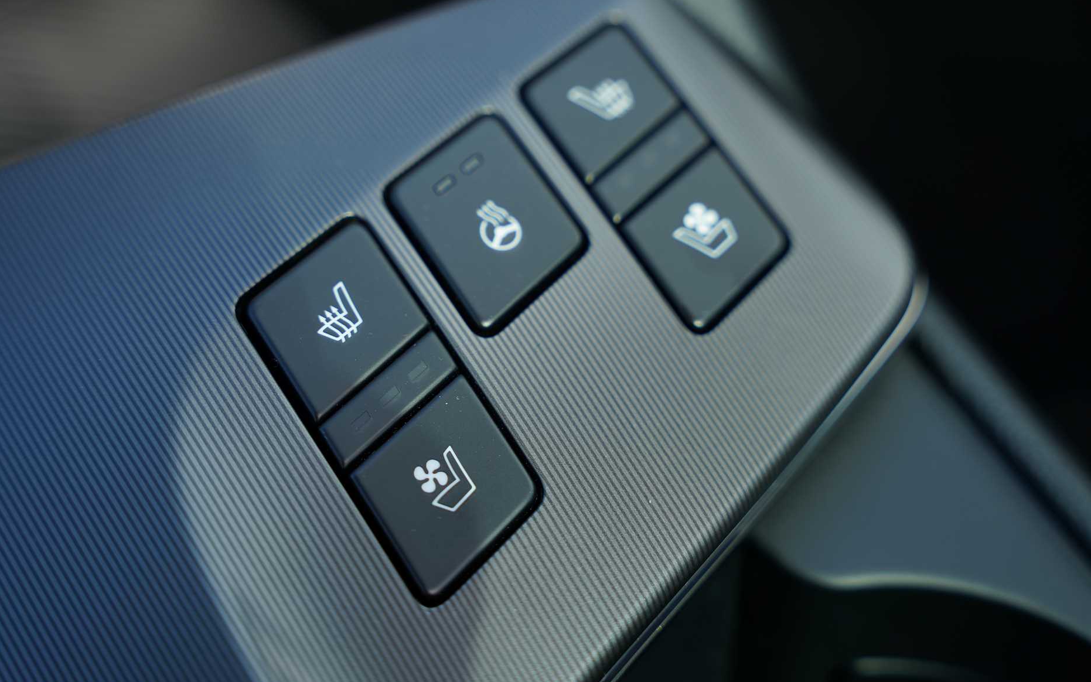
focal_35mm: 58
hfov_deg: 35.0
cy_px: 302
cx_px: 519
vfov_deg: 22.3
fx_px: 1728
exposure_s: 1/160
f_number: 3.5
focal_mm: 53.1
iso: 100
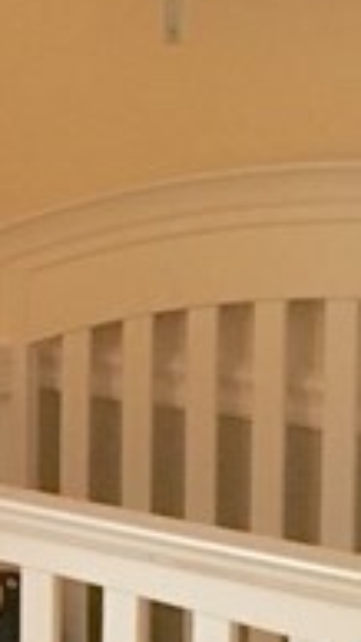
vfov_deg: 12.9
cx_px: -487
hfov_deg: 6.9
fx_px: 2844
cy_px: 374
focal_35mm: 167
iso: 200
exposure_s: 1/17
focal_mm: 4.15
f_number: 2.2
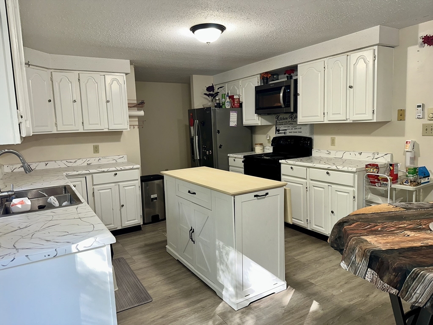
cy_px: 162
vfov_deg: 56.8
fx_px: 300
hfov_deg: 71.6
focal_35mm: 24
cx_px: 216
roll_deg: +2.2
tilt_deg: -6.3
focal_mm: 6.86
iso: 50
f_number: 1.78
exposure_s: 1/36
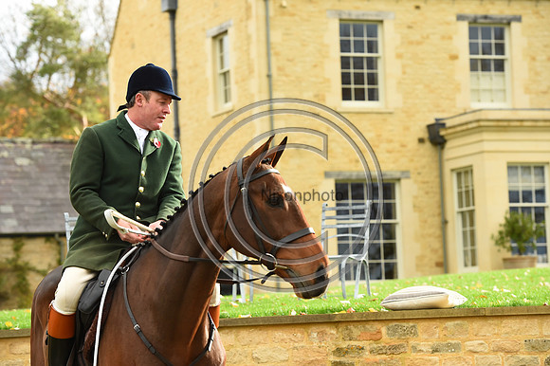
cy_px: 183
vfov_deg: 11.2
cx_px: 275
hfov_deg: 16.8
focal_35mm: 122
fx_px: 1863
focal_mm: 122
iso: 2000
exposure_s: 1/1250
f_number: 5.6
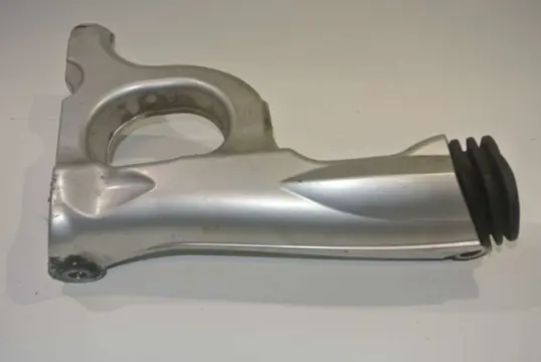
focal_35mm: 39
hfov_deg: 49.5
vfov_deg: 34.3
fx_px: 587
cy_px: 181
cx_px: 270
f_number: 4.5
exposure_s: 1/60
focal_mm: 14.5
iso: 200
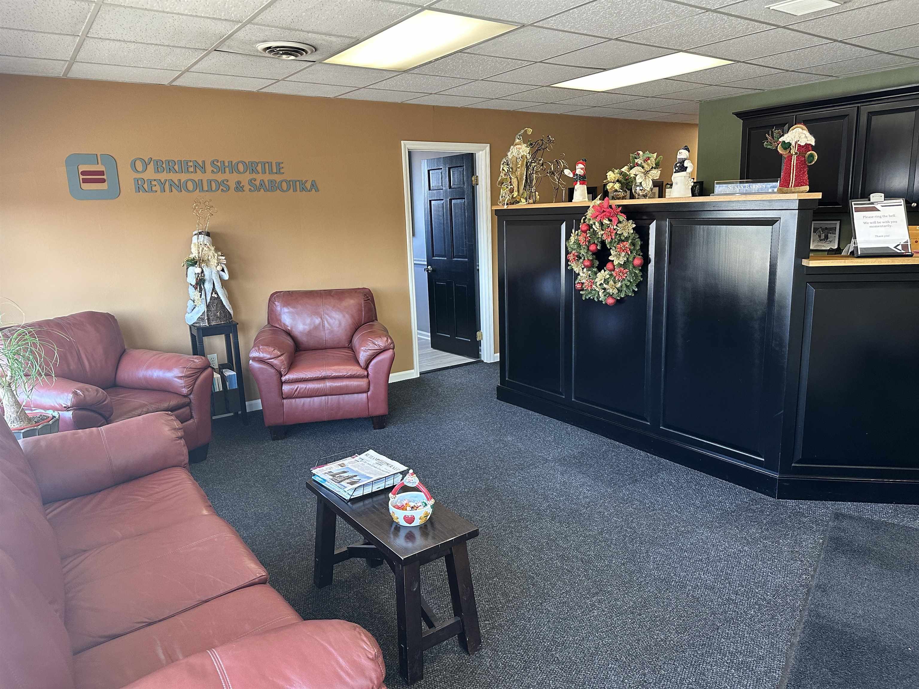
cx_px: 460
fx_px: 637
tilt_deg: -11.1
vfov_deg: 56.8
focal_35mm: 24
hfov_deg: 71.6
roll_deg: +1.6
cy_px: 344
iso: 250
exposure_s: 1/108
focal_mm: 6.86
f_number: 1.78
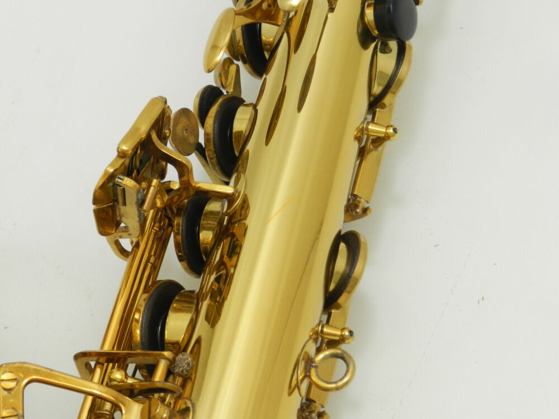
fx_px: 3860
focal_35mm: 239
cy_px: 210
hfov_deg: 8.3
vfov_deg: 6.2
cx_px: 280
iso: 400
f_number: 5.1
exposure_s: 1/40
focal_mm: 42.4
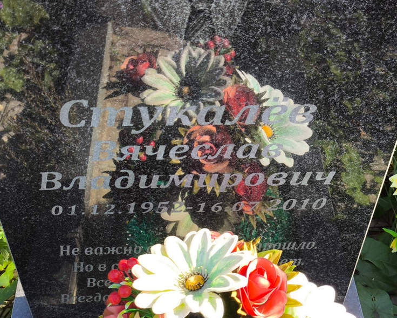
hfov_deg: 35.3
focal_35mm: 53
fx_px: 623
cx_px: 207
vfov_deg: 28.6
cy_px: 158
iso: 50
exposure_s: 1/292
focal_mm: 4.71
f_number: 1.7
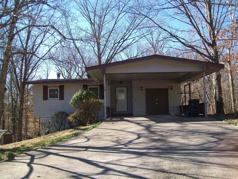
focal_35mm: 35
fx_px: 241
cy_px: 88
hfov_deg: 52.6
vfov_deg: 40.7
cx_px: 119
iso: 64
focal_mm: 6.1
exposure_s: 1/400
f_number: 2.7
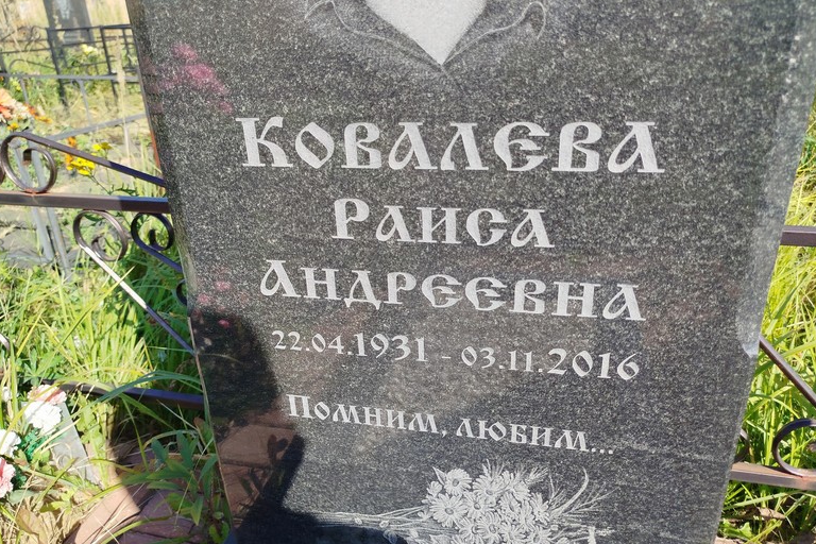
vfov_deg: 49.5
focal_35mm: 26
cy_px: 285
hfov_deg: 69.4
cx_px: 394
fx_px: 589
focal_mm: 5.31
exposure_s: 1/572
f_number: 1.7
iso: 50
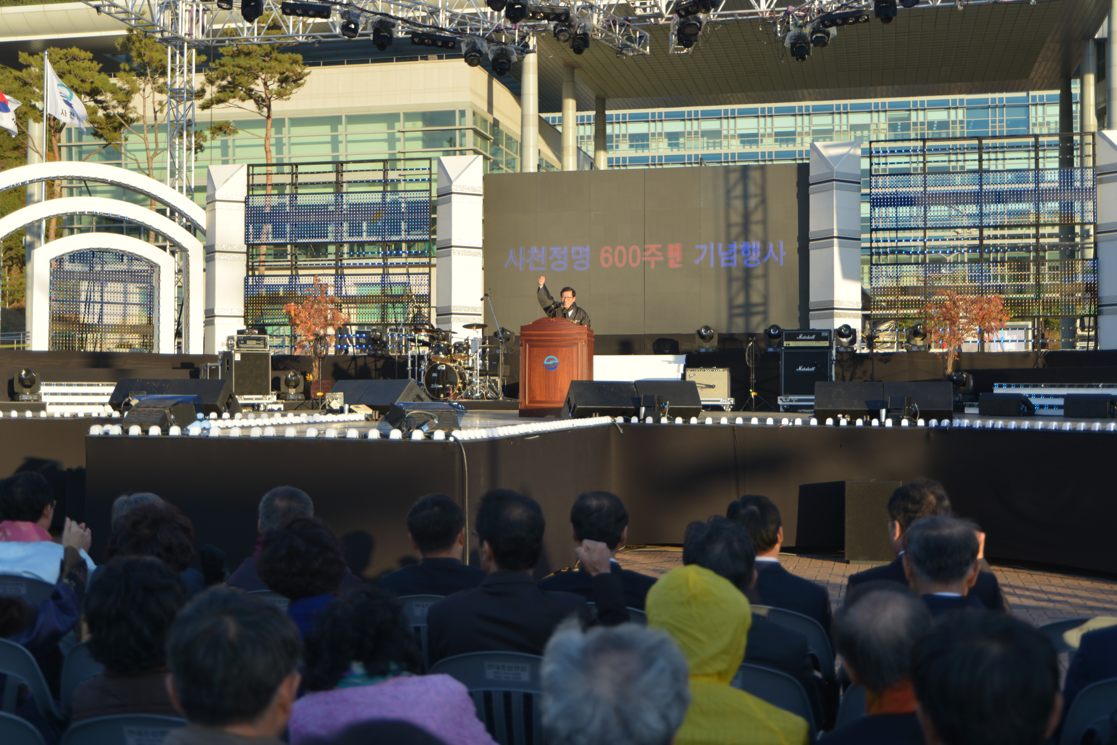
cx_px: 558
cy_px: 372
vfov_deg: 29.9
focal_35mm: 45
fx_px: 1396
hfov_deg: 43.6
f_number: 4.5
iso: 100
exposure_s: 1/250
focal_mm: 45
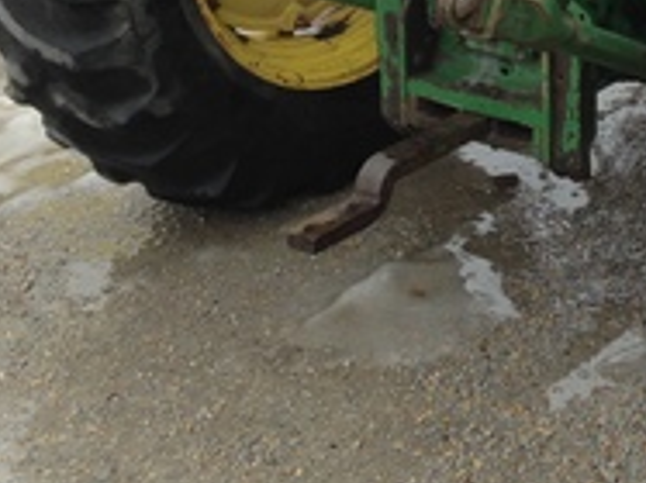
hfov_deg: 19.4
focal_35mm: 96
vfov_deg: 14.6
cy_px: -186
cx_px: 746
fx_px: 1790
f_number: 2.4
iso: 50
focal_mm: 4.13
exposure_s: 1/139
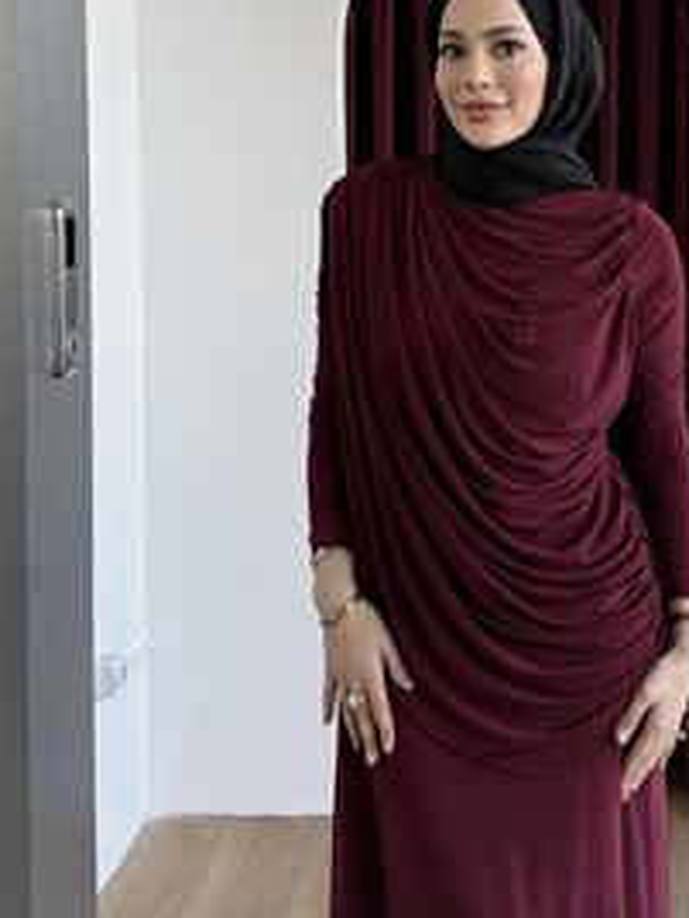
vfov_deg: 50.0
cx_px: 494
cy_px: 396
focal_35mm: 37
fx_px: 982
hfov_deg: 37.9
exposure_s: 1/121
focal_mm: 6.76
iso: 100
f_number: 1.78
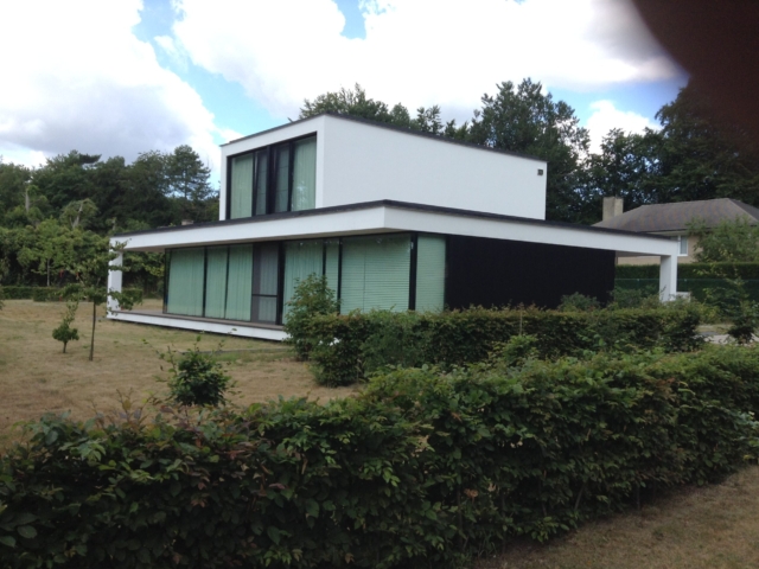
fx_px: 724
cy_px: 284
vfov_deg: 42.9
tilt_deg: -2.2
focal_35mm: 33
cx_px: 380
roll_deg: -2.3
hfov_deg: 55.4
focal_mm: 3.3
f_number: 2.4
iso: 25
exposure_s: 1/442
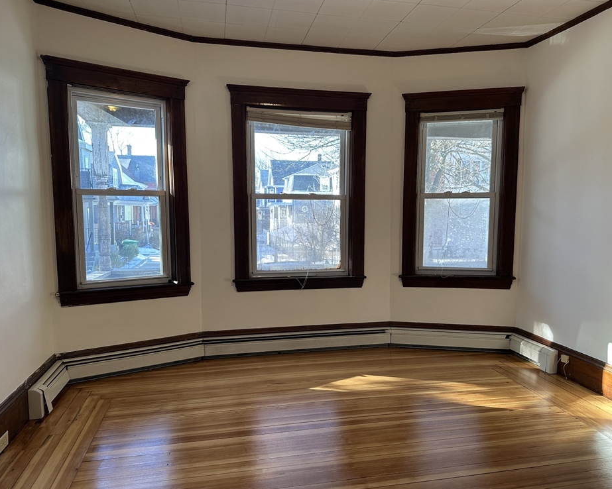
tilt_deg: -5.7
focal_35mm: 26
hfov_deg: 66.0
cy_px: 250
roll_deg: -0.2
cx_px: 326
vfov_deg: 54.9
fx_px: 471
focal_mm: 6.86
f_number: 1.78
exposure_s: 1/120
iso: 80
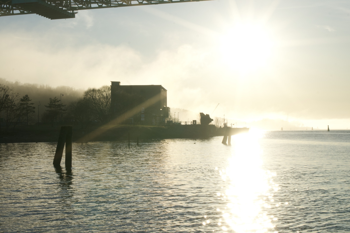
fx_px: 758
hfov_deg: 26.0
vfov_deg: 17.5
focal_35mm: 78
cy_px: 116
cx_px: 175
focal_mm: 52
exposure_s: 1/125
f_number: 22
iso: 160
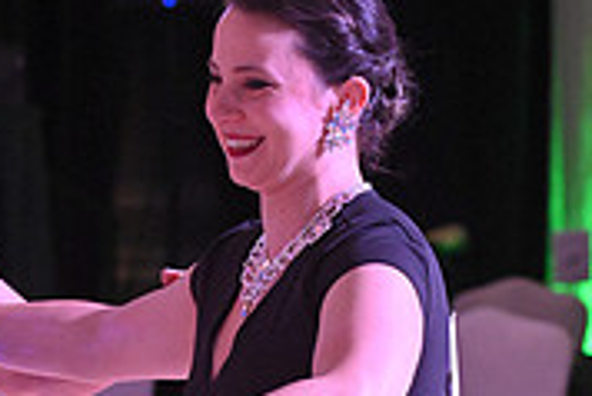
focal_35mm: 439
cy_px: 749
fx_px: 7225
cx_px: 38
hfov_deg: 4.7
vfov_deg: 3.1
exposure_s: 1/400
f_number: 7.1
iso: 5000
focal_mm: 135
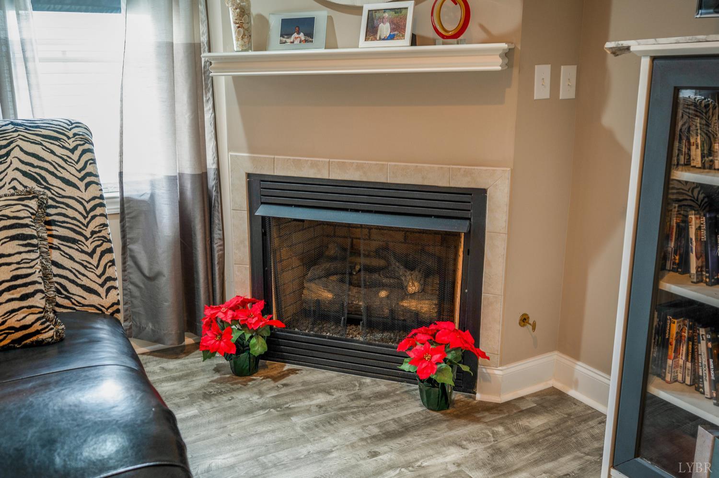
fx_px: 599
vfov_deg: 43.5
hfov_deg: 62.0
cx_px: 360
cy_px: 239
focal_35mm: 30
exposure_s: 1/25
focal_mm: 30
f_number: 4
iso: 400
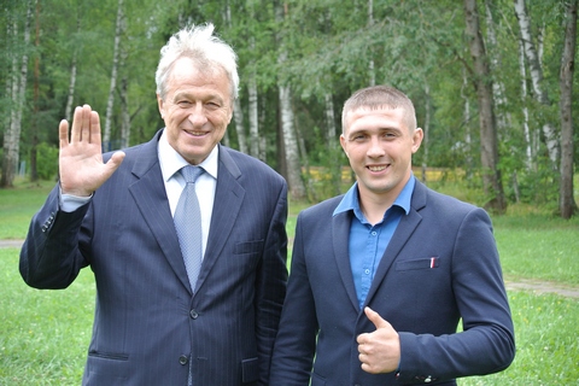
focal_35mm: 81
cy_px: 193
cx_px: 290
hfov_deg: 25.1
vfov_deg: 16.9
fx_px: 1303
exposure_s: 1/250
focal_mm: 30
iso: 200
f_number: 3.8
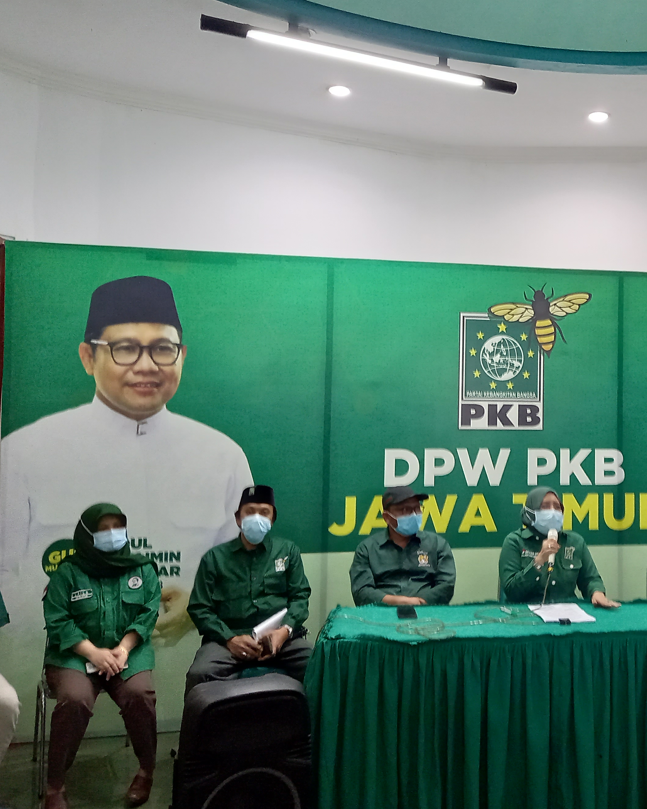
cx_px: 495
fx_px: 886
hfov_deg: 38.9
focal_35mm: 37
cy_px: 370
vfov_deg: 49.0
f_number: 2
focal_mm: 4.6
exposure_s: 1/25
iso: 400
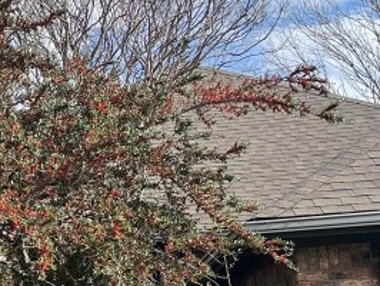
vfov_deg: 14.6
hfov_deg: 18.6
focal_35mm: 100
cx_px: -74
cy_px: 270
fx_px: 1099
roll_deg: +2.7
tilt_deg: +6.2
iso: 32
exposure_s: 1/2165
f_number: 1.6
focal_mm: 5.1
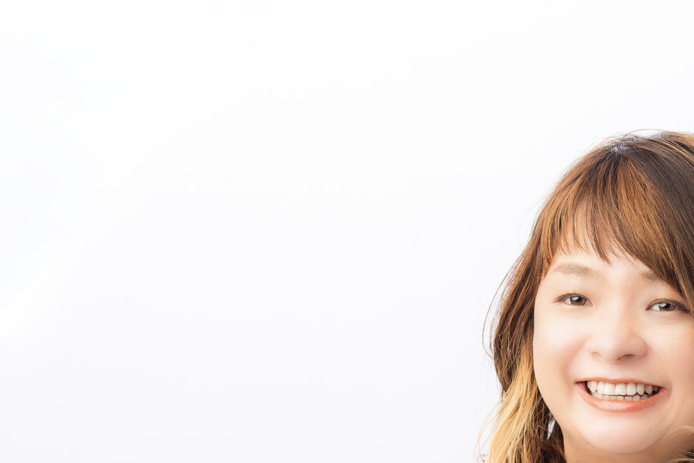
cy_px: 631
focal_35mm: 267
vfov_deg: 5.1
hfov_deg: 7.7
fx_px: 5147
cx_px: 480
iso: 250
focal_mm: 124
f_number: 11
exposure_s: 1/125
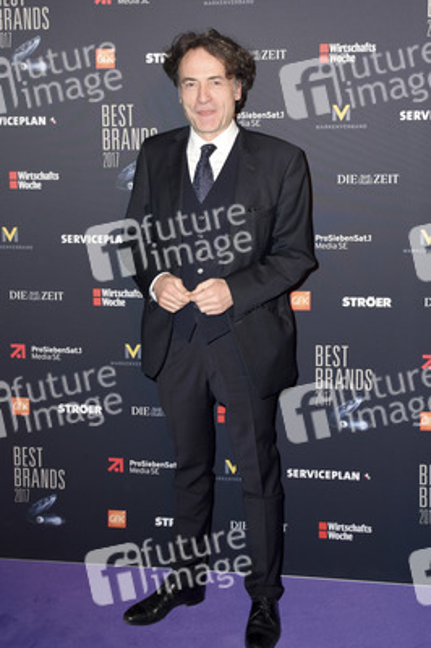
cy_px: 324
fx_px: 648
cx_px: 216
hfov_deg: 36.8
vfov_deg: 53.2
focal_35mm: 36
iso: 640
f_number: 4.5
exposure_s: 1/160
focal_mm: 24
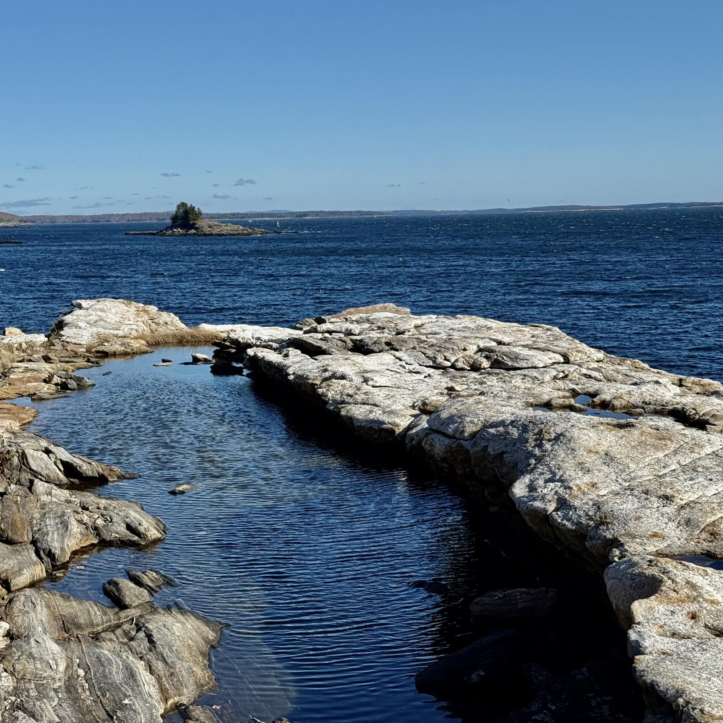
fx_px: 1512
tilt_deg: -5.4
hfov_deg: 26.8
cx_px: 250
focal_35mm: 64
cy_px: 361
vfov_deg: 26.9
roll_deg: +0.7
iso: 64
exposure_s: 1/5587
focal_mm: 6.76
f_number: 1.78
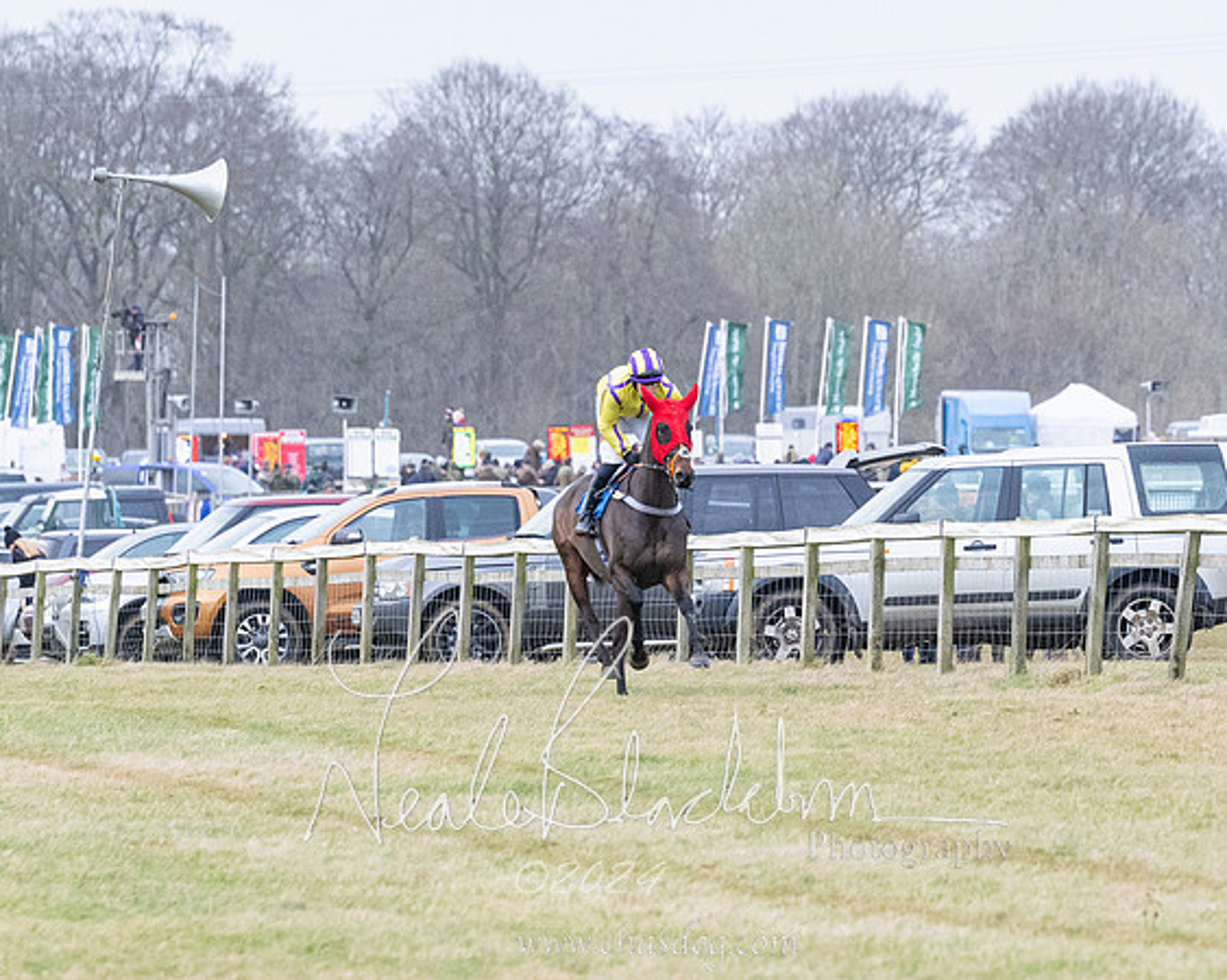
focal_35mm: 381
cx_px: 866
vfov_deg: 4.1
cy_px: 626
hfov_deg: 5.1
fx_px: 13844
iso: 1600
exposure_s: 1/1000
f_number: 4
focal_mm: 165
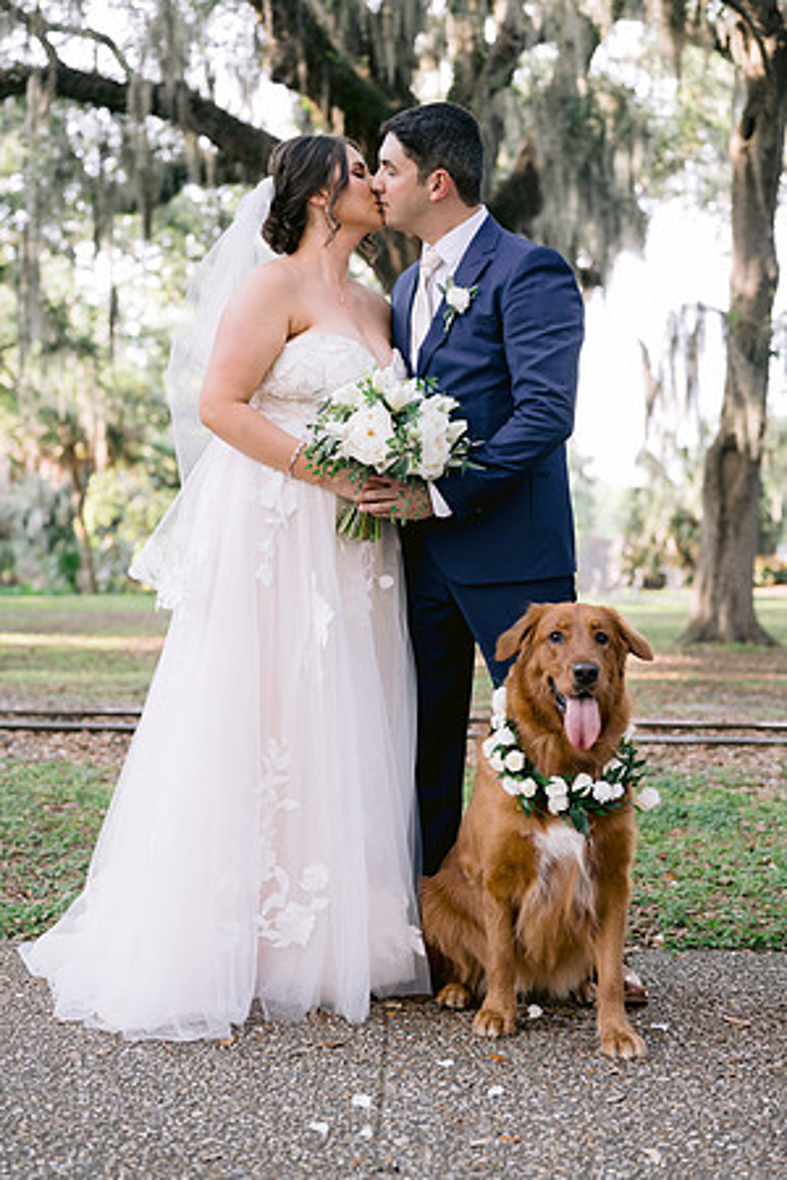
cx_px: 394
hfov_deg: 27.0
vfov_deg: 39.6
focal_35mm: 50
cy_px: 590
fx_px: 1639
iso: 400
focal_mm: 50
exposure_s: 1/320
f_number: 2.8
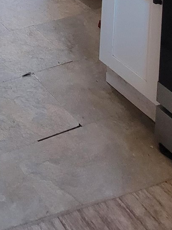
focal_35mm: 55
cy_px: -202
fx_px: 365
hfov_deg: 20.8
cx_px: -112
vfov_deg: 20.9
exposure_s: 1/60
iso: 200
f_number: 2.2
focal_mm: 2.2
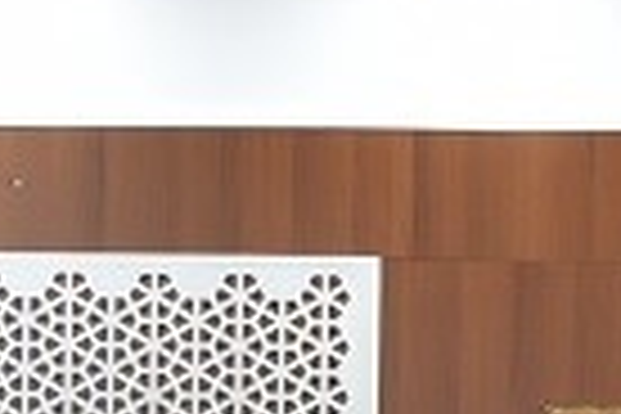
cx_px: 940
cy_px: 1282
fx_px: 3886
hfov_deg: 8.9
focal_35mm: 225
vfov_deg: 5.7
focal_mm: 23
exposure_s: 1/80
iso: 800
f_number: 4.5
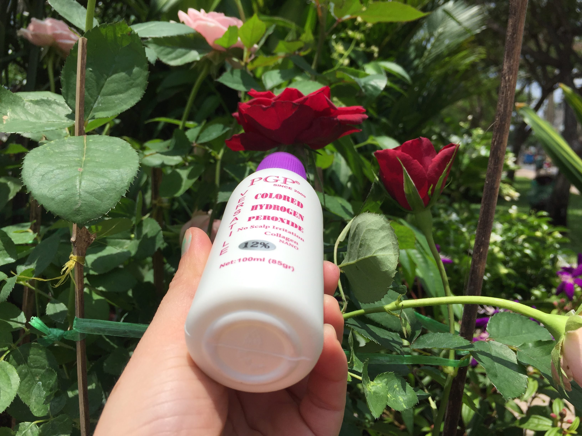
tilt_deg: -4.8
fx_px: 488
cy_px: 218
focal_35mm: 29
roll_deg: -2.8
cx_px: 291
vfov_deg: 48.2
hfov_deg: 61.7
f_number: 2.2
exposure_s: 1/3300
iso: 32
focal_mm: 4.15
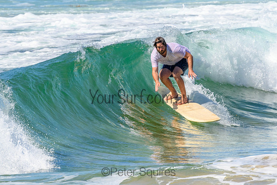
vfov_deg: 1.3
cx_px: 164
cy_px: 68
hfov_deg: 1.9
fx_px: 8470
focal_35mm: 1101
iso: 1000
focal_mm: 800
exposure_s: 1/2000
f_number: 11
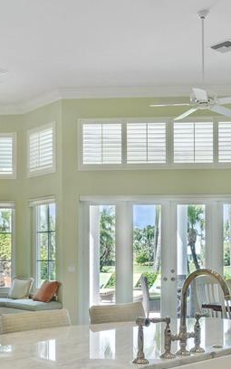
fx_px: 463
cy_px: 263
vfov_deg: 42.5
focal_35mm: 46
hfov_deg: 27.9
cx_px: 81
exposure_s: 1/25
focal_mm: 12
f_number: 9
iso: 200
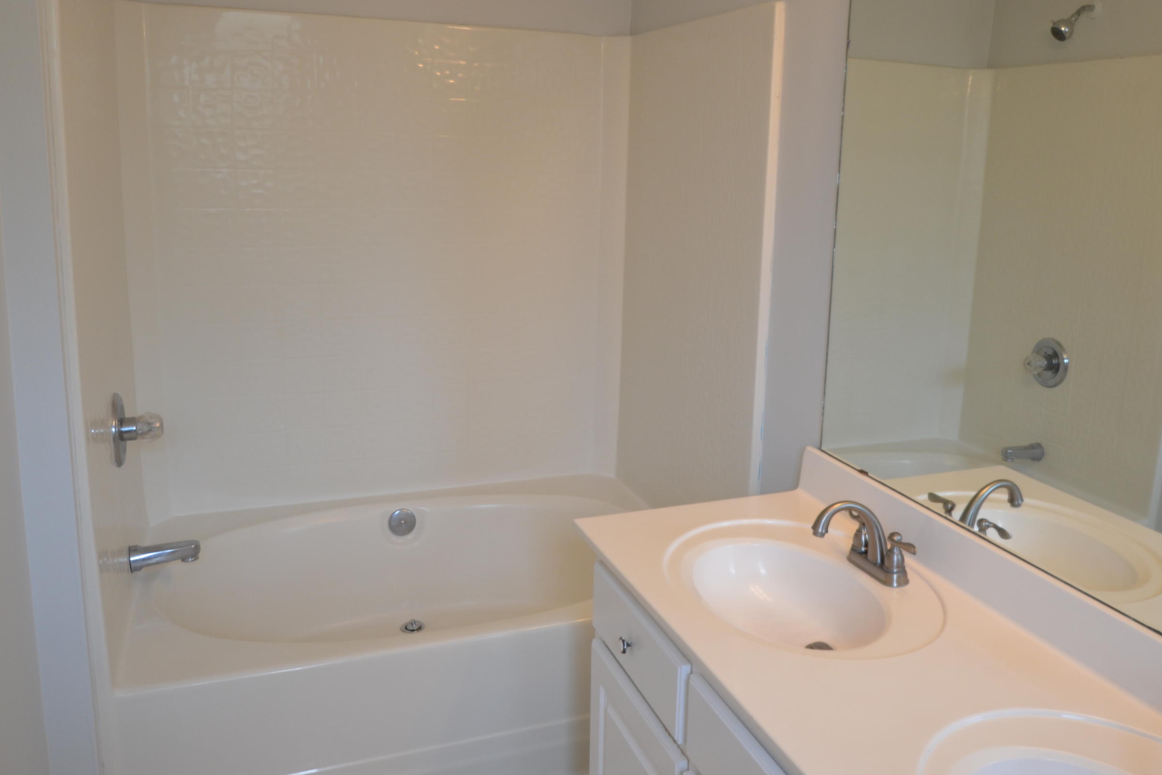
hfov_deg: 61.5
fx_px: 968
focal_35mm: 30
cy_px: 313
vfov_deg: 43.4
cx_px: 688
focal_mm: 16
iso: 400
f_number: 4.5
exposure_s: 1/80
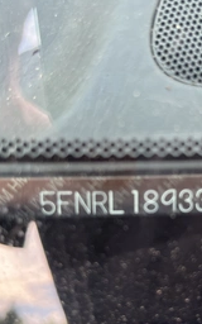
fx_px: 379
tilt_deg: -80.2
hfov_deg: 29.5
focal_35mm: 43
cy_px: 185
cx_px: 144
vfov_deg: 46.1
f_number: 1.6
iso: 80
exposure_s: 1/121
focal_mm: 5.1
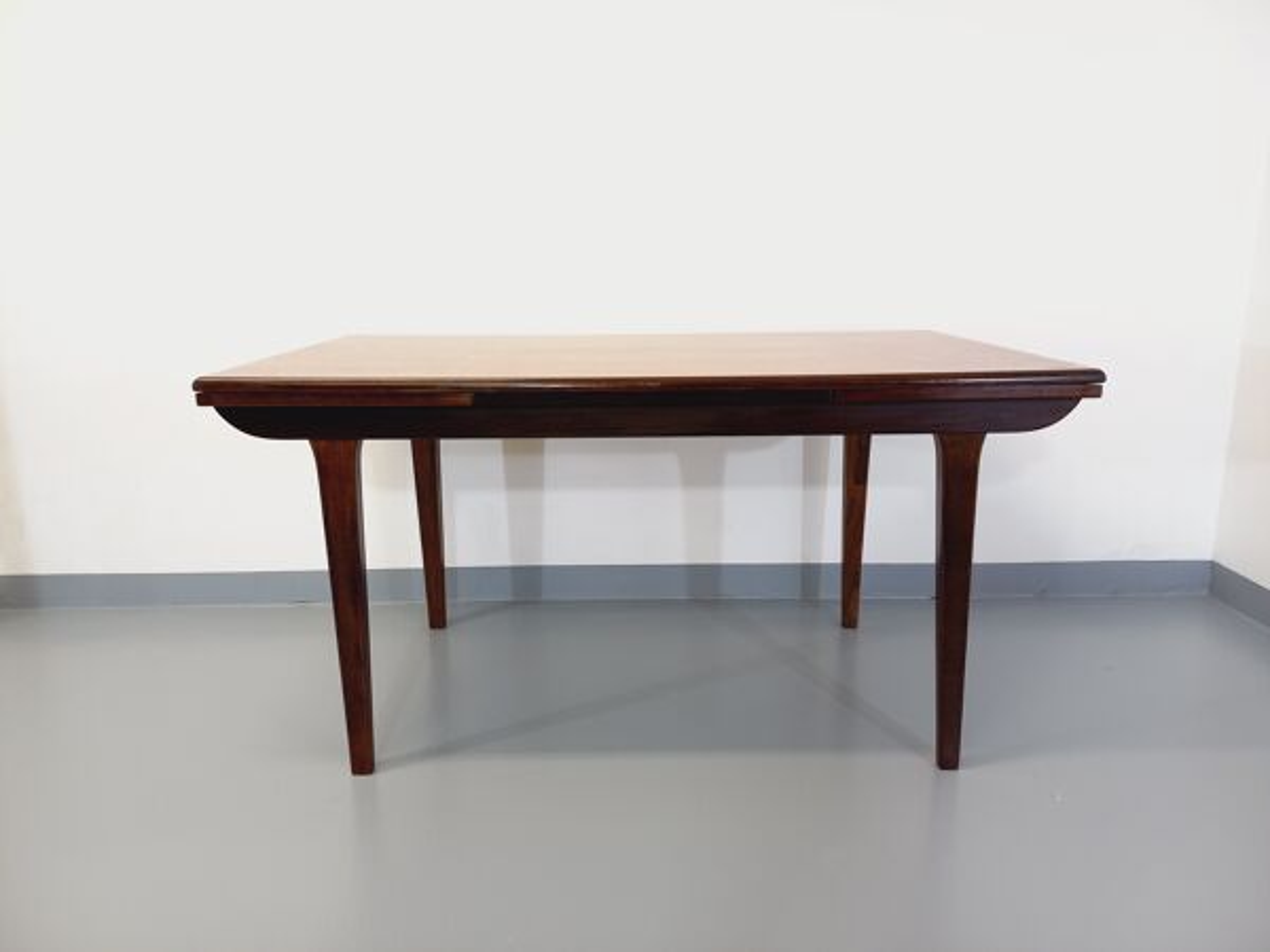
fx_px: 917
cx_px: 635
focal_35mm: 25
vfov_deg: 54.9
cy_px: 476
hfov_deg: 69.4
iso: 250
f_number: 1.8
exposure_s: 1/49
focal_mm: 4.65
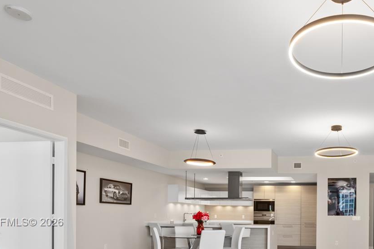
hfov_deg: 57.8
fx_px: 316
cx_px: 284
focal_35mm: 30
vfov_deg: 39.9
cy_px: 223
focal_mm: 10.5
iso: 100
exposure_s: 1.6
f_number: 9
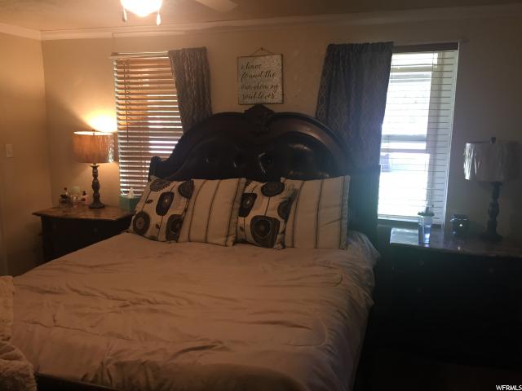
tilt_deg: -9.1
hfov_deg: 61.7
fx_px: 437
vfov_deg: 48.2
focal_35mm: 29
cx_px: 261
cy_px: 196
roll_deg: -1.8
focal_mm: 4.15
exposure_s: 1/30
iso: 80
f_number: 2.2
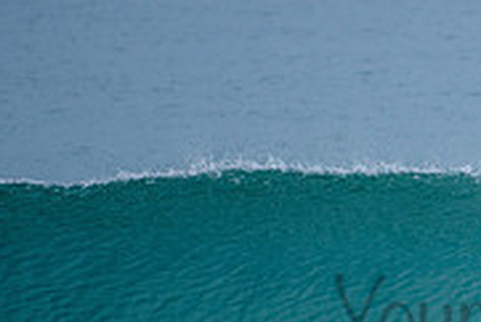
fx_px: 20592
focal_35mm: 1540
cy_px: 291
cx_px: 609
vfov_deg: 0.9
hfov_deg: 1.3
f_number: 5.6
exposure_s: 1/2000
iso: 500
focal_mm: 480
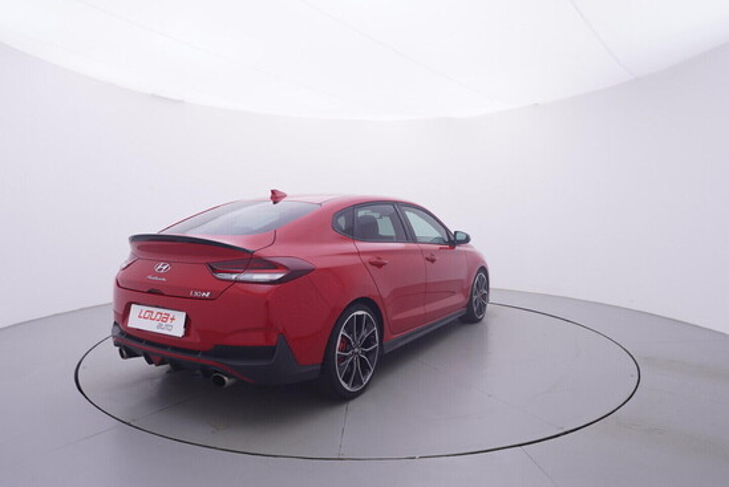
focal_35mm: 22
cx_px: 364
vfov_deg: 56.2
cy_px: 244
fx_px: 456
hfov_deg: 77.3
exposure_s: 1/80
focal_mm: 15
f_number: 5
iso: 200
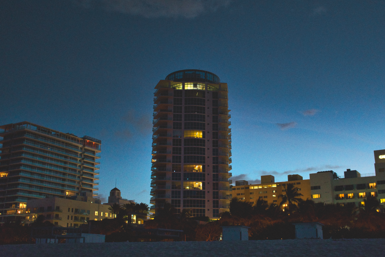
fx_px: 428
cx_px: 210
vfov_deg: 33.4
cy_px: 133
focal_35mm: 40
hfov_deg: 48.4
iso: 1600
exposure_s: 1/60
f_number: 1.8
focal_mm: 24
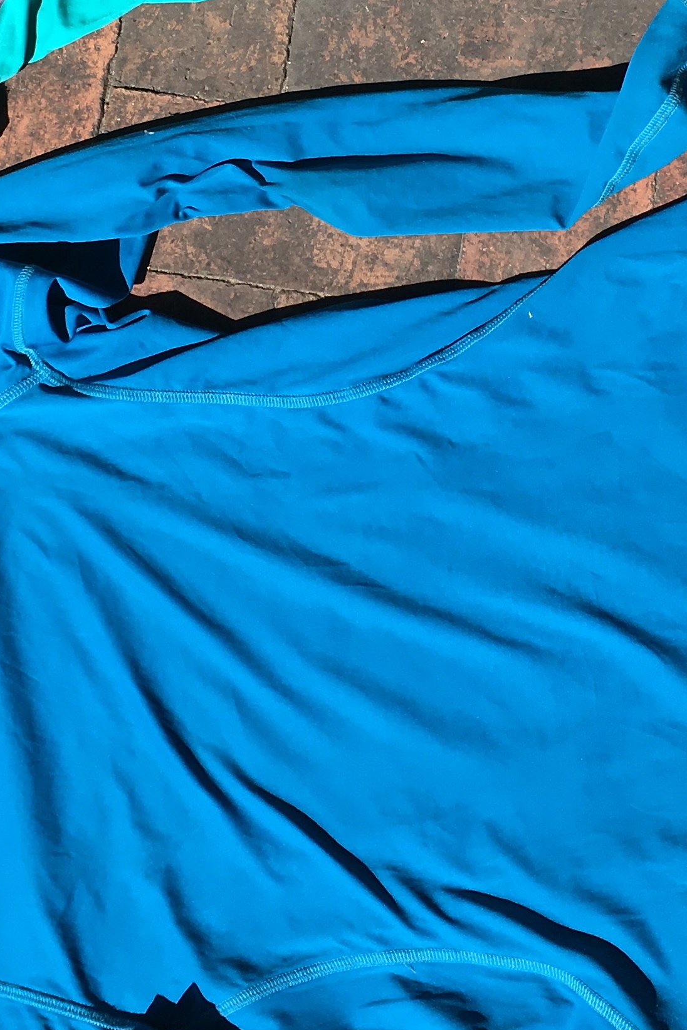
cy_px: 191
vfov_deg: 26.8
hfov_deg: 18.4
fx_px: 2117
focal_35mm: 74
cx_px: 320
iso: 25
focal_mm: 4.15
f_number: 2.2
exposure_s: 1/1637
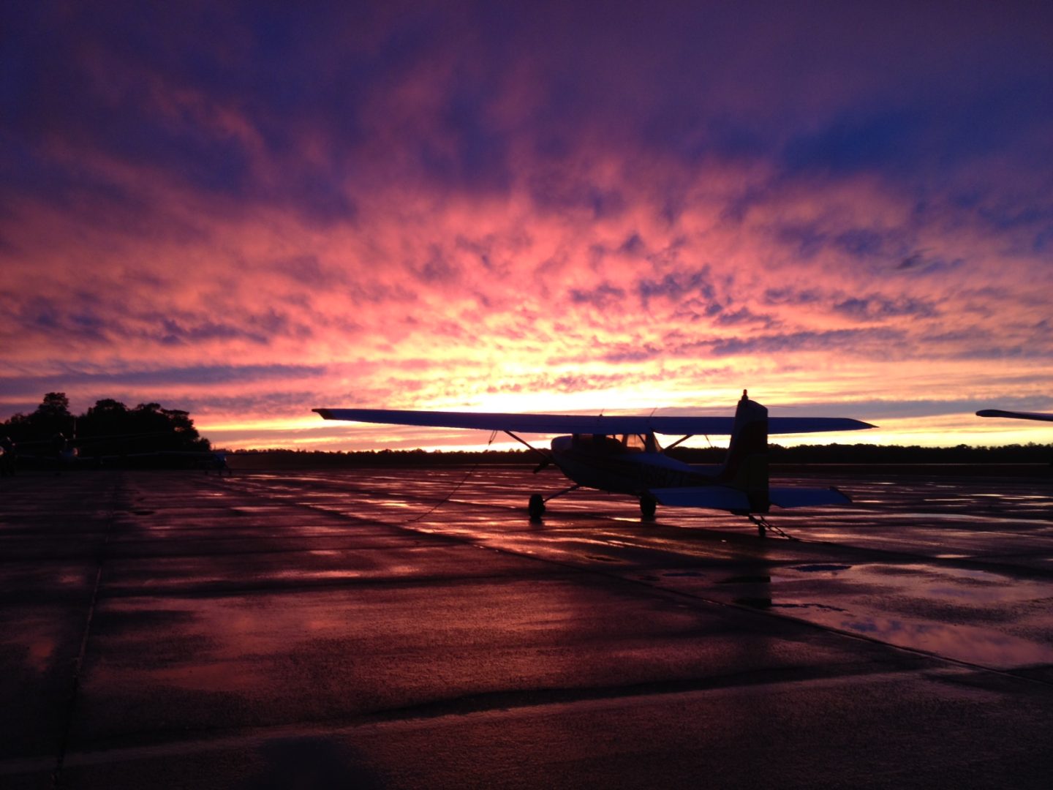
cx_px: 526
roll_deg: -1.2
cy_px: 395
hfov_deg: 52.6
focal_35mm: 35
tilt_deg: +3.2
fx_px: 1065
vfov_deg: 40.7
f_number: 2.4
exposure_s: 1/30
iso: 50
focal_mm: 4.28
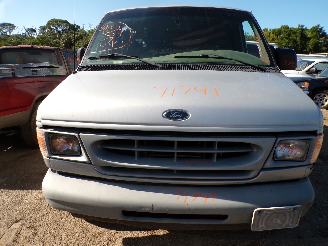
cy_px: 123
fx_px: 227
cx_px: 164
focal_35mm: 24
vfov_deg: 56.8
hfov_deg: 71.6
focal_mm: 4.3
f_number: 4.4
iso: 100
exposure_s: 1/480
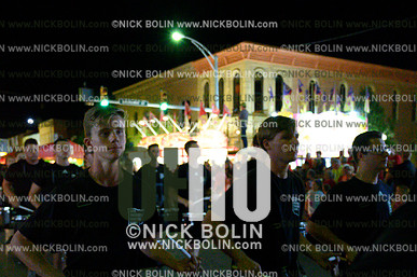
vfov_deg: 36.2
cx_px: 194
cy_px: 198
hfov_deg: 53.1
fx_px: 416
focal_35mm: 36
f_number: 4
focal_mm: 24
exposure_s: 1/400
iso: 32000
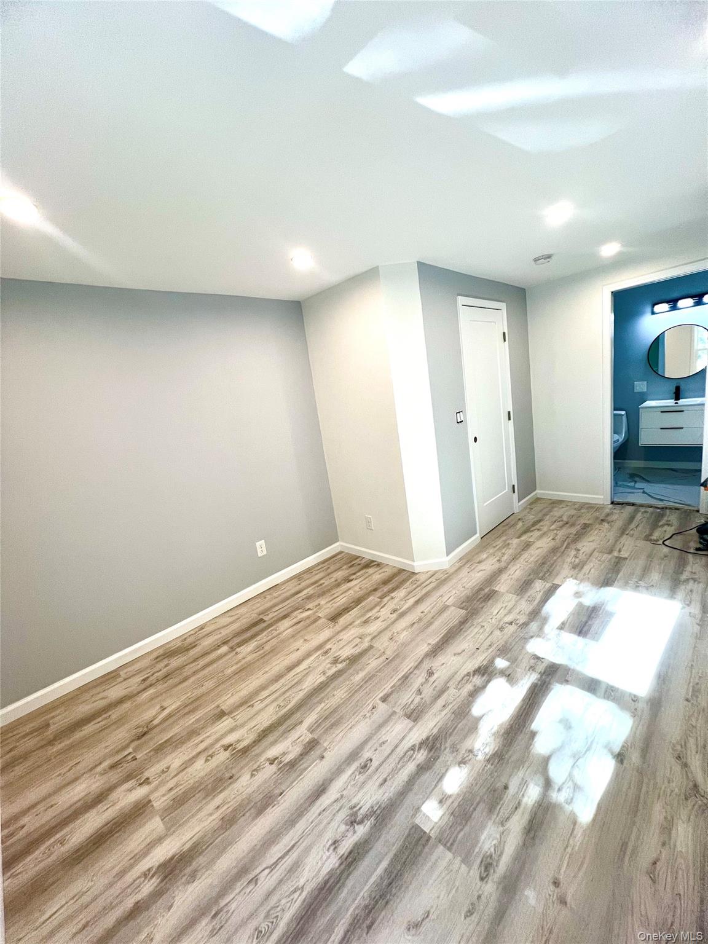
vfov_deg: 106.2
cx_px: 354
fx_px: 355
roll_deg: +8.8
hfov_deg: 89.9
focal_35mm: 13
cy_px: 472
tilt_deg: -11.8
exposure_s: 1/120
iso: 100
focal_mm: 1.57
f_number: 1.8
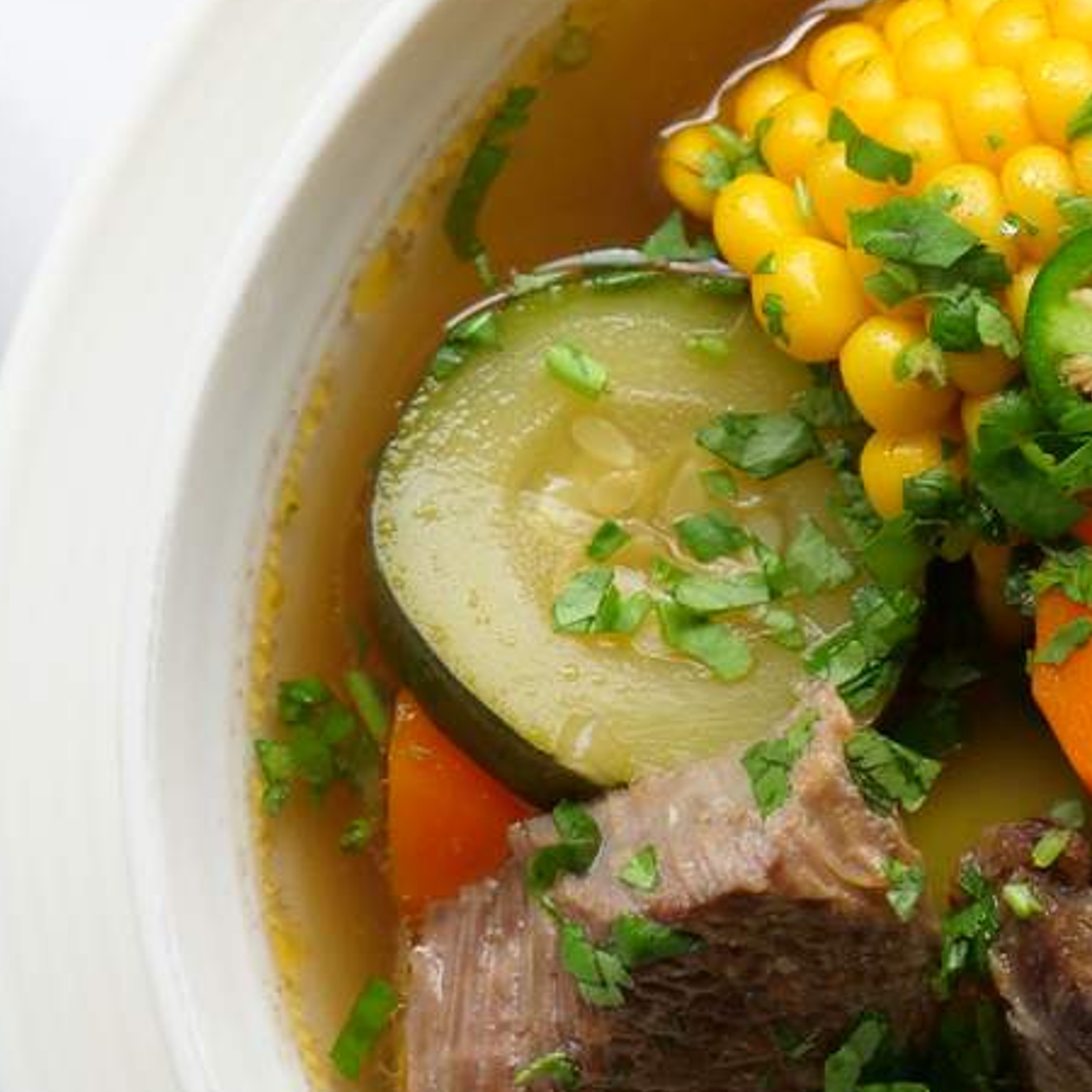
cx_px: 1155
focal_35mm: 176
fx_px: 6282
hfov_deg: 9.8
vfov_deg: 9.9
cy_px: 430
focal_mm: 28
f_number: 3.6
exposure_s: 1/60
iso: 400
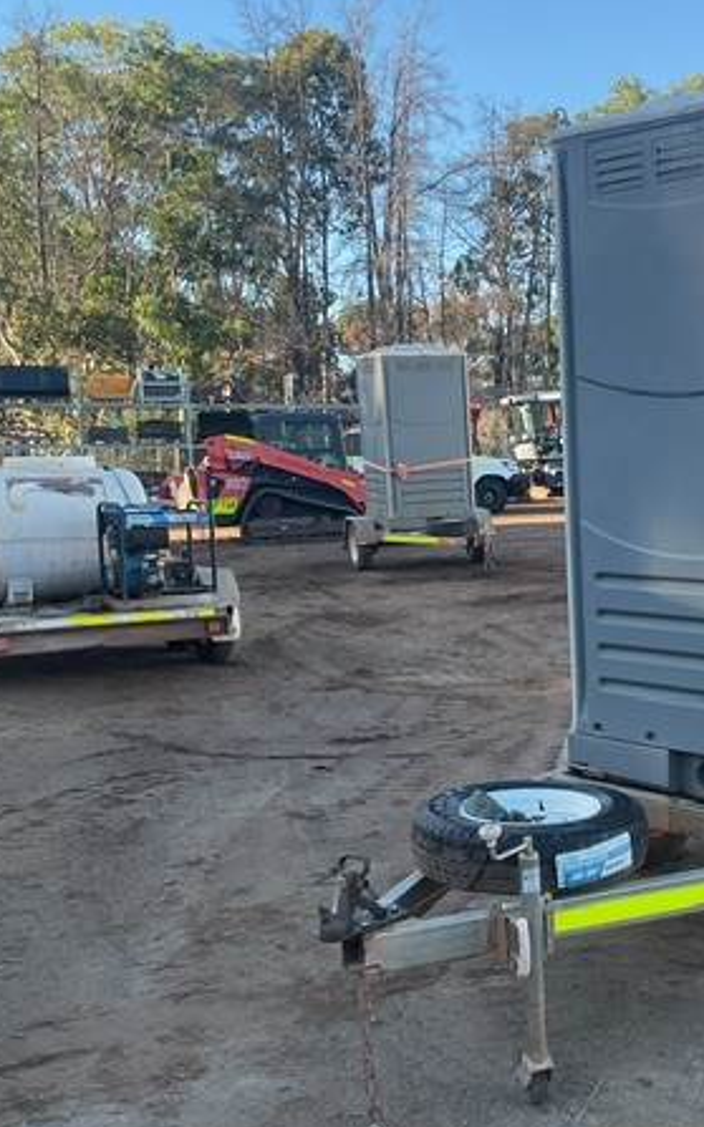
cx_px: 628
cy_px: 598
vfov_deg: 45.3
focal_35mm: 44
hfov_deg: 28.1
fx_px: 1352
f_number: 1.8
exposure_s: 1/268
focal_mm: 3
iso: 16
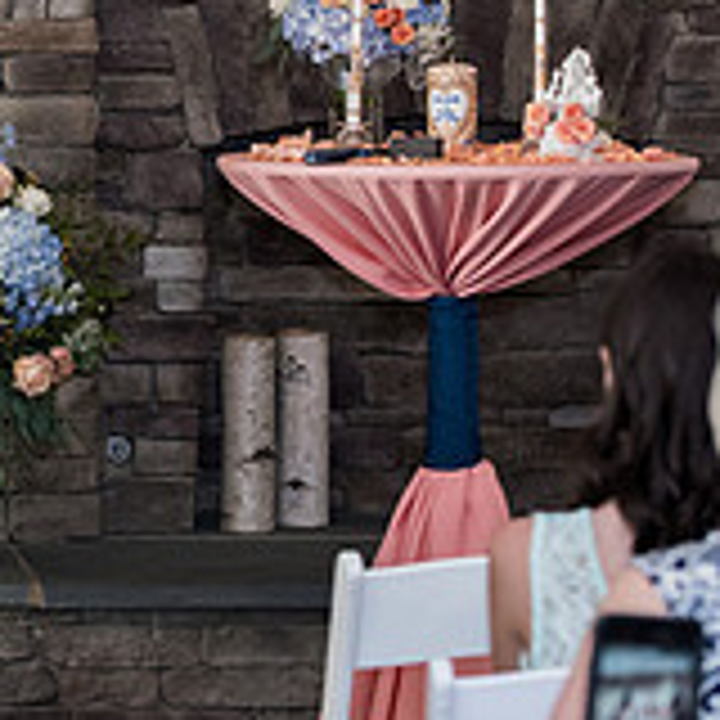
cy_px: 169
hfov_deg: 6.6
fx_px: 6165
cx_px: -472
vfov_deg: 6.7
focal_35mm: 262
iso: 2000
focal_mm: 85
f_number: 4
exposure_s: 1/250
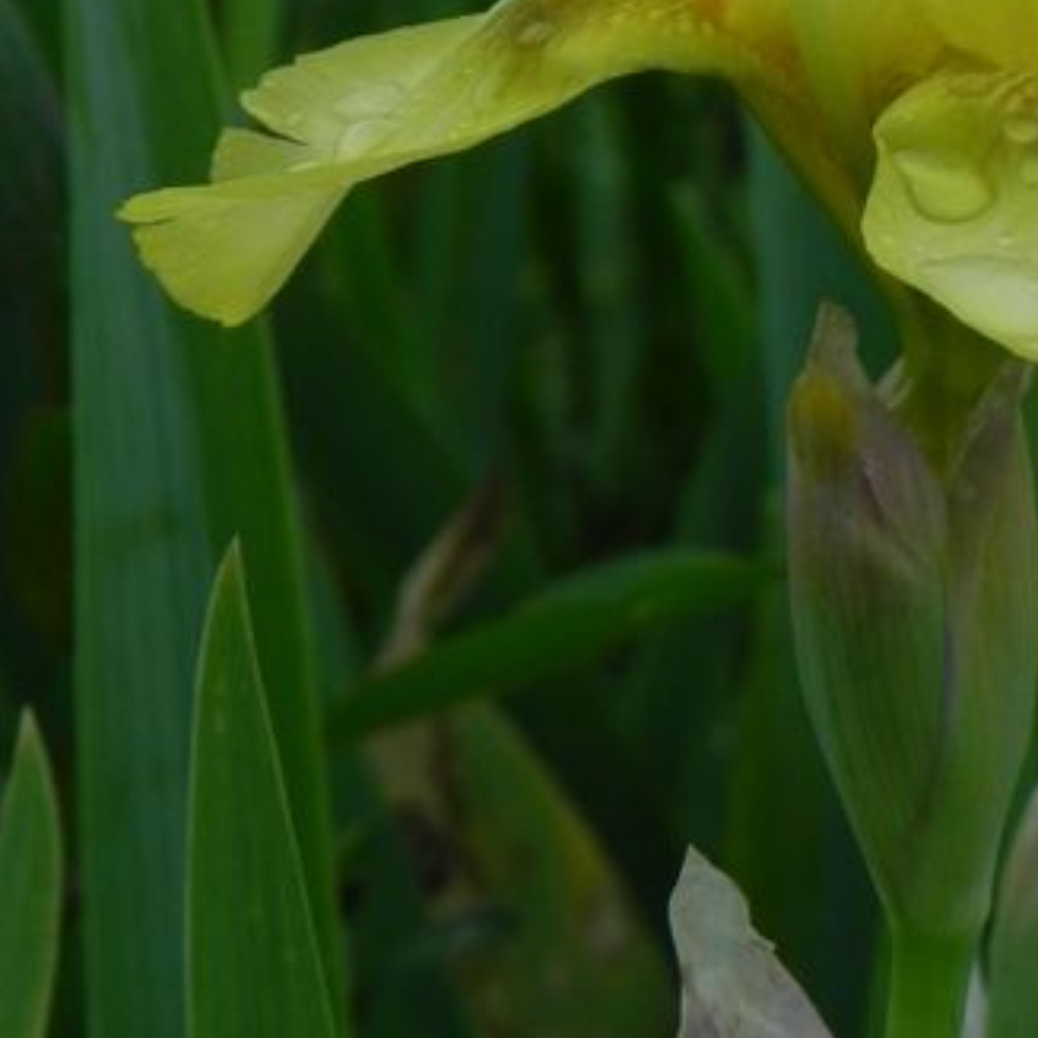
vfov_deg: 5.0
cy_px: -130
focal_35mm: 350
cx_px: 930
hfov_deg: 5.0
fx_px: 11874
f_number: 5
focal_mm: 28.8
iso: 160
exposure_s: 1/500
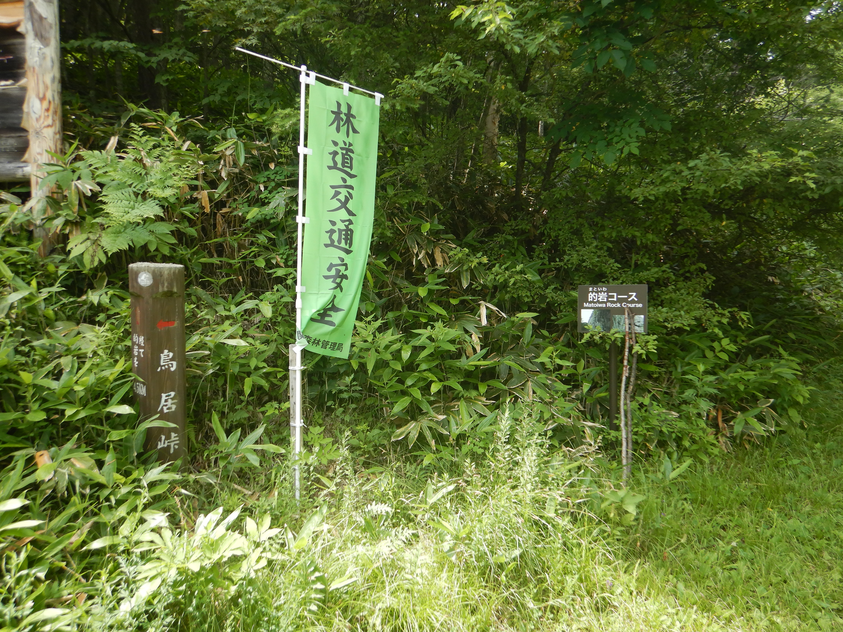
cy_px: 316
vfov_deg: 56.8
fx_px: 584
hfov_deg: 71.6
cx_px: 422
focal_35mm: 24
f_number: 2.8
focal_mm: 4.3
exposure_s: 1/320
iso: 125
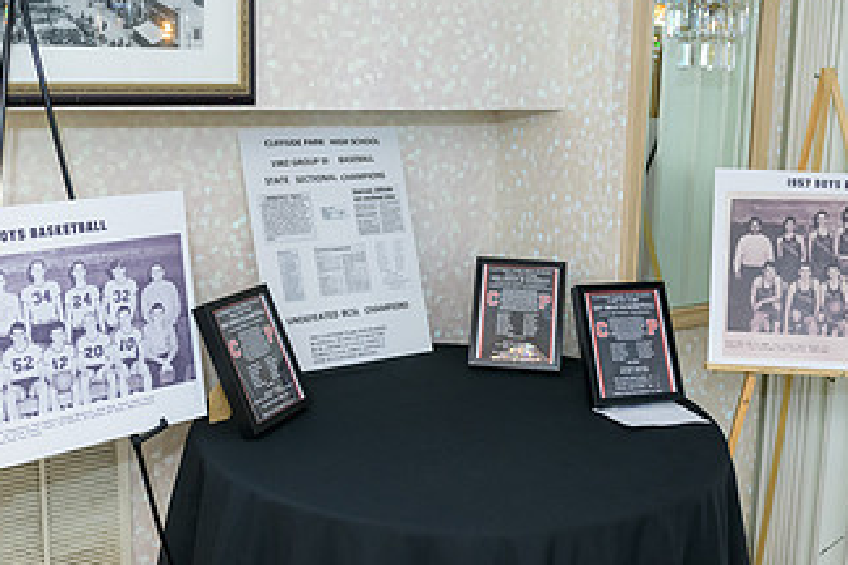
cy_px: 237
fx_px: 1013
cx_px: 448
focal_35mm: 43
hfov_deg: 45.4
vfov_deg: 31.1
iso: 1600
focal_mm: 24
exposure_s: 1/125
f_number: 3.2
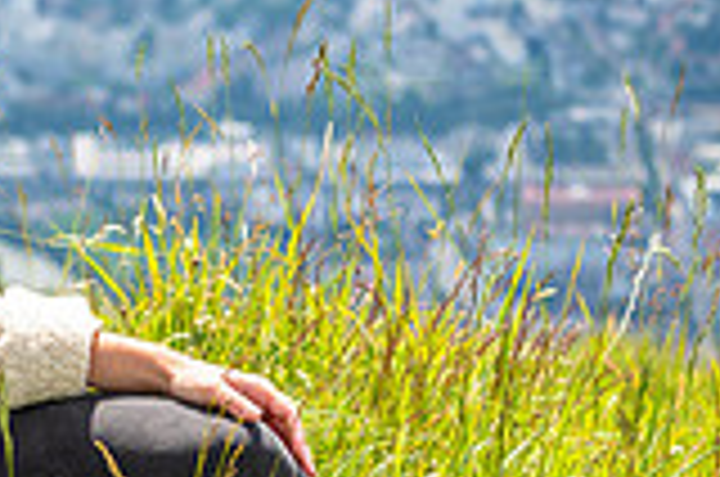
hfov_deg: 8.0
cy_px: 162
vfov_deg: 5.4
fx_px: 5070
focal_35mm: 254
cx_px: -270
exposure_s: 1/320
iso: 100
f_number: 5.6
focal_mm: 70
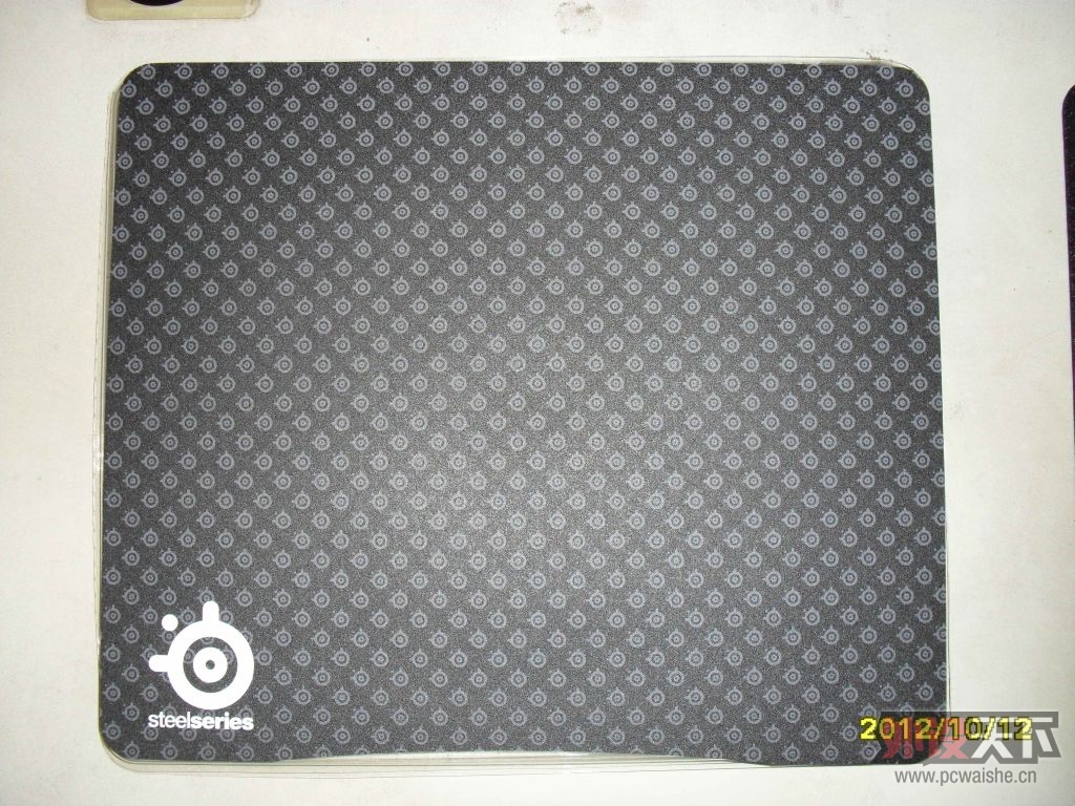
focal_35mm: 35
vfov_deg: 40.7
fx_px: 1087
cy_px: 403
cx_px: 538
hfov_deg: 52.6
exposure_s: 1/45
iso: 200
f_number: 3.2
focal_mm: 6.3
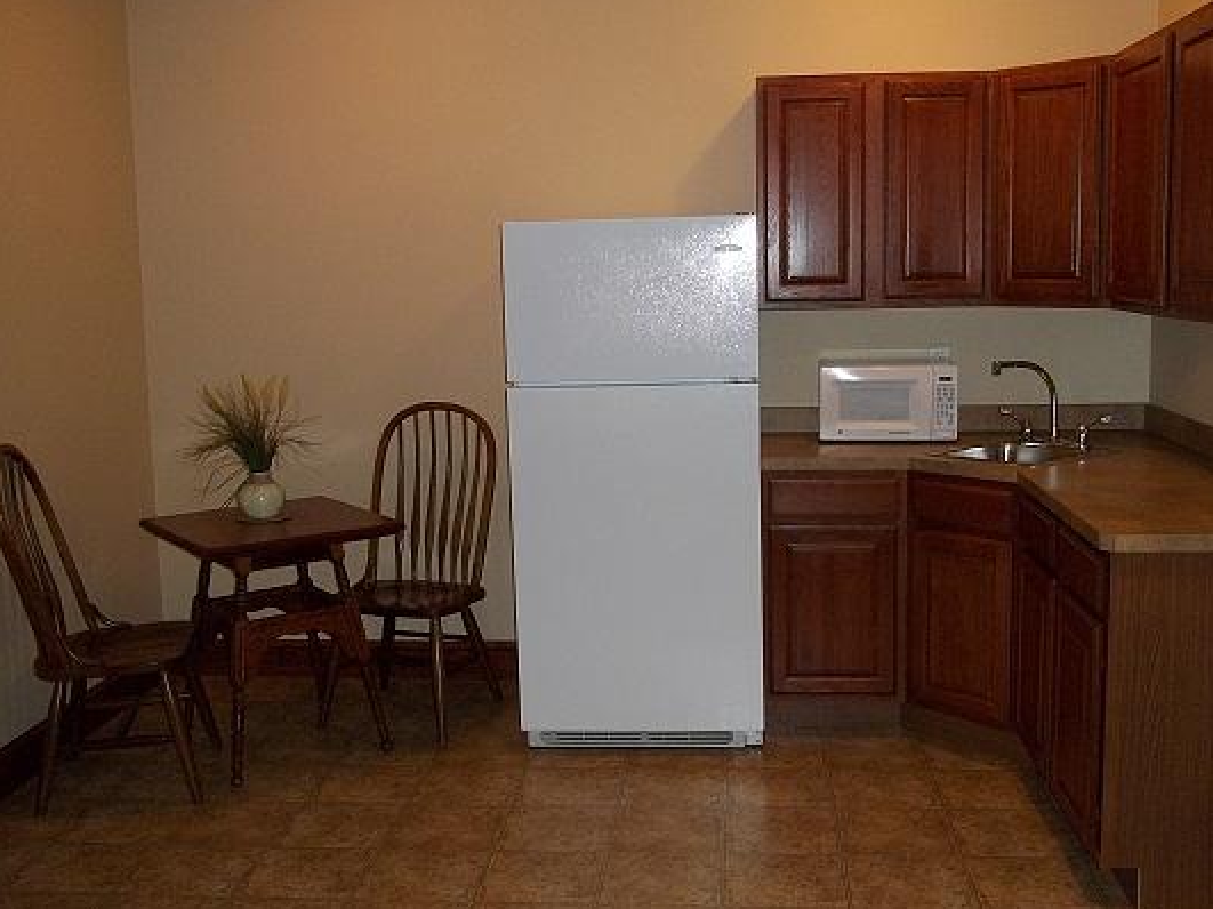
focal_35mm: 38
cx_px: 596
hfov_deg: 49.0
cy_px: 452
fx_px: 1331
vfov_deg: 37.7
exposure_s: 1/30
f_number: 3.1
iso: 160
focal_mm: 6.5
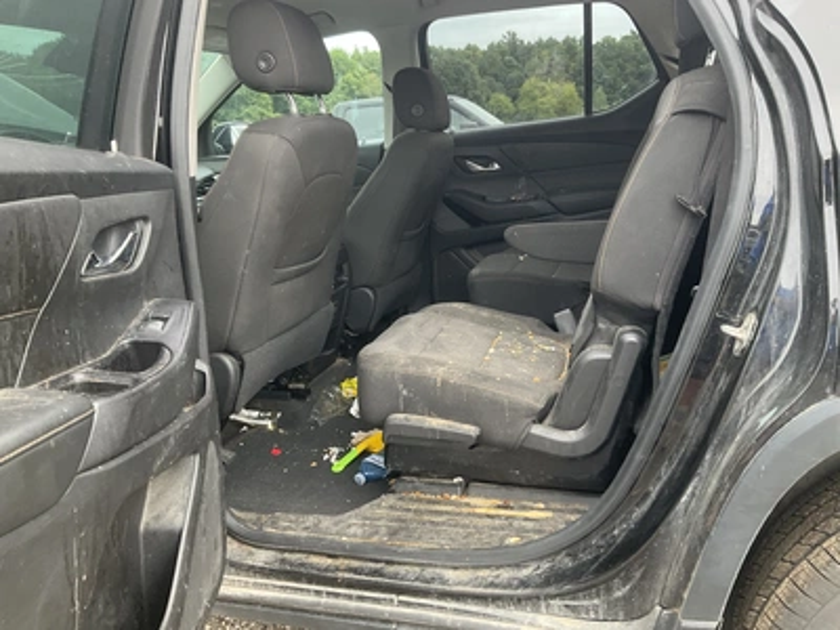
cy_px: 315
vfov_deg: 48.2
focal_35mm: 29
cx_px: 420
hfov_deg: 61.7
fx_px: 704
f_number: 1.8
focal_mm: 3
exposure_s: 1/122
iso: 32
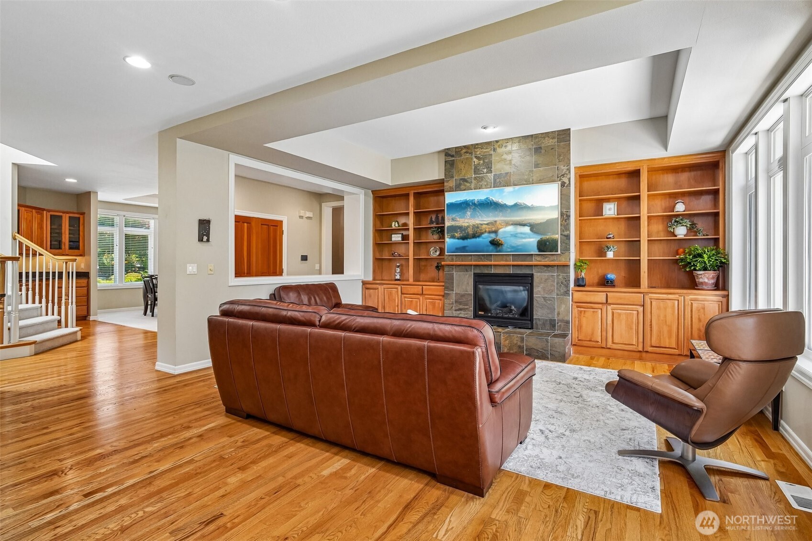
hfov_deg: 96.7
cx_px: 406
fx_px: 361
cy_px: 270
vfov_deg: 73.7
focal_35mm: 16
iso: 1600
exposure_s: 1/15
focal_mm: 16
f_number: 8
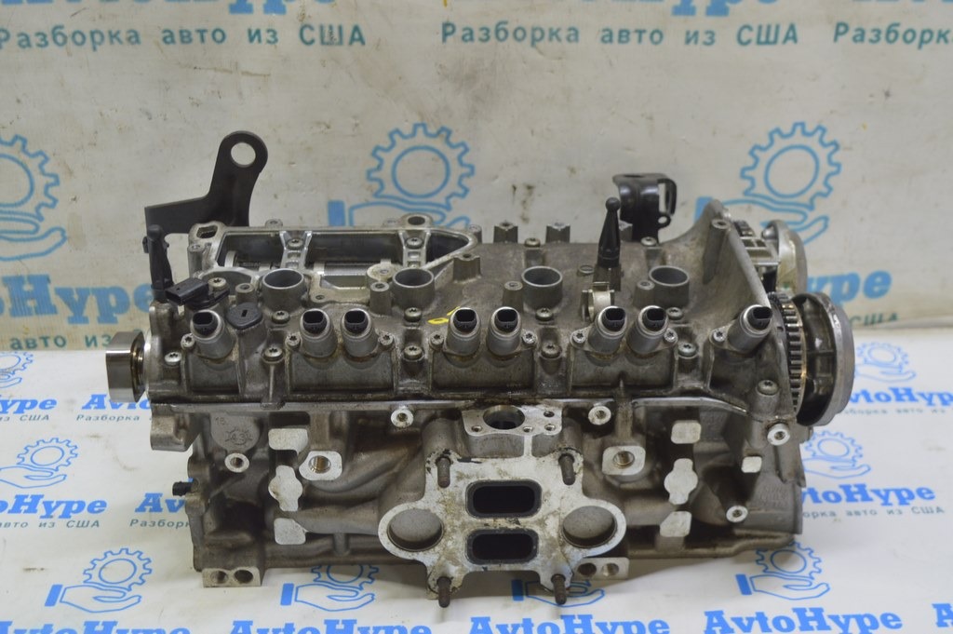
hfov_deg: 43.6
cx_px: 476
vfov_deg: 29.8
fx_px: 1190
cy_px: 317
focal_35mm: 45
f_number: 5.6
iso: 400
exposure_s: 1/20
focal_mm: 30
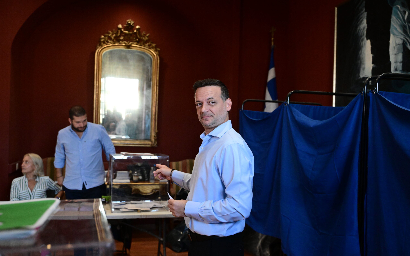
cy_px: 135
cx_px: 205
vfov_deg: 33.6
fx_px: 425
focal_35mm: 38
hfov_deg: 51.5
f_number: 3.5
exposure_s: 1/800
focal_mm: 37
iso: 8000
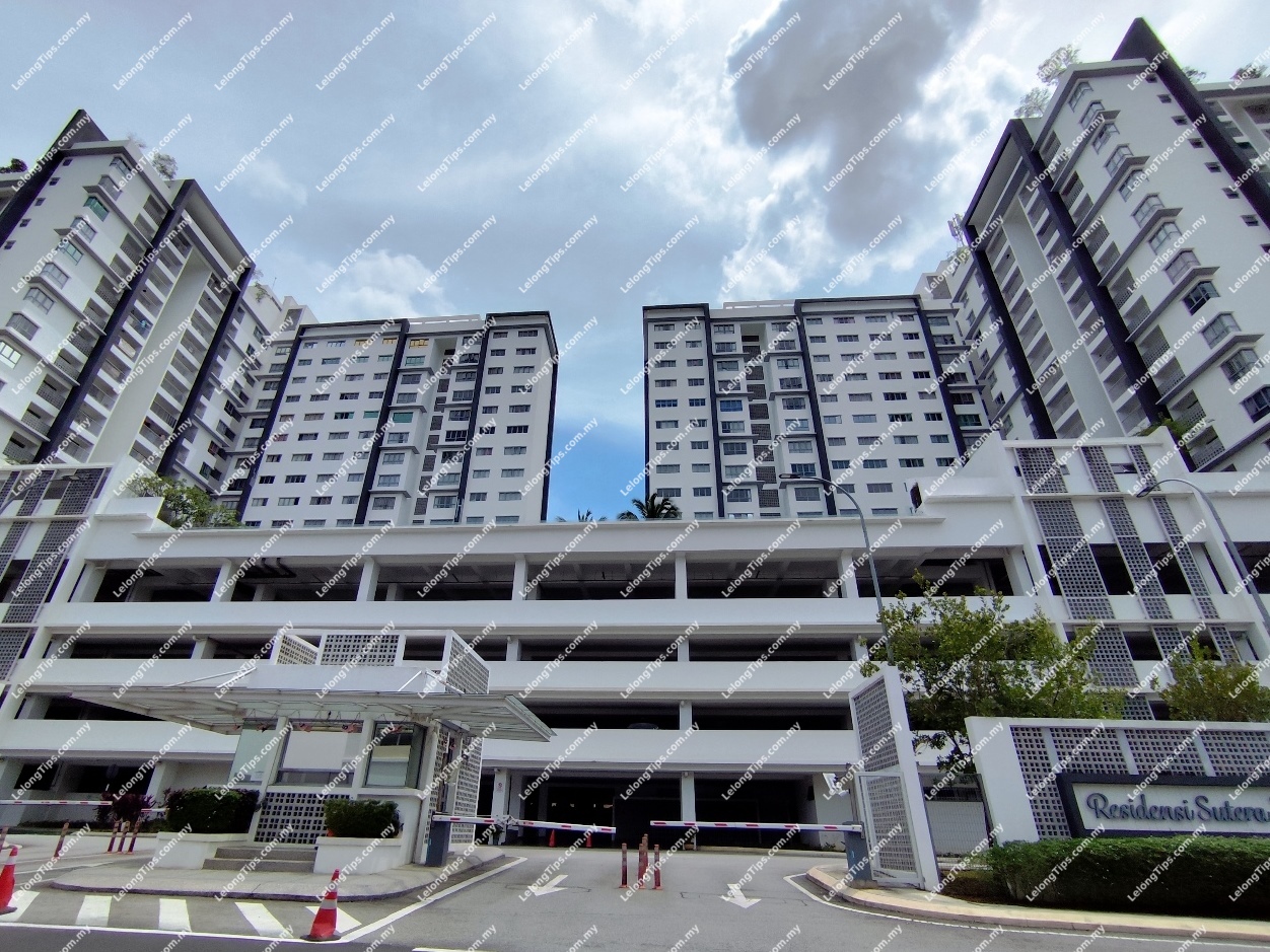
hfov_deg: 94.5
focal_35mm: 16
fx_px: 587
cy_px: 476
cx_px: 635
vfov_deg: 78.1
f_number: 2.2
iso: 50
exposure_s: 1/4705
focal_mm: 1.65
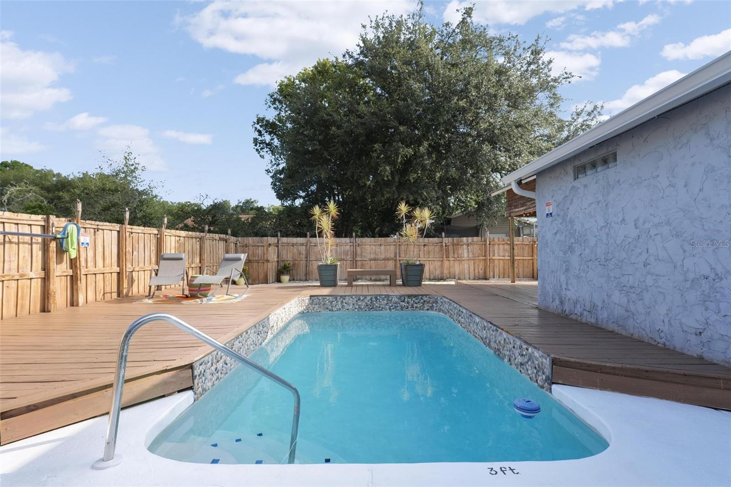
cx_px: 366
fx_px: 325
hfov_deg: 96.7
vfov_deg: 73.7
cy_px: 244
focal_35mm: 16
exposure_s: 1/50
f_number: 8
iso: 100
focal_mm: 16
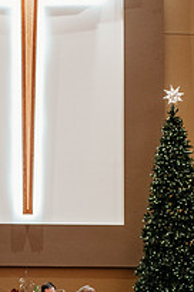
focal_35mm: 154
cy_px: 209
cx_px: 61
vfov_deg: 13.3
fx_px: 1249
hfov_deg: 8.9
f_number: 2.8
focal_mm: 70
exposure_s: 1/250
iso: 2000
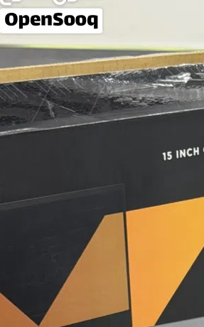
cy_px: 450
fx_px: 1345
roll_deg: -0.6
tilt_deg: -22.5
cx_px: 346
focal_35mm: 151
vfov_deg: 13.3
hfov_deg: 8.4
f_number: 1.78
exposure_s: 1/50
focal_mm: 6.76
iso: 125
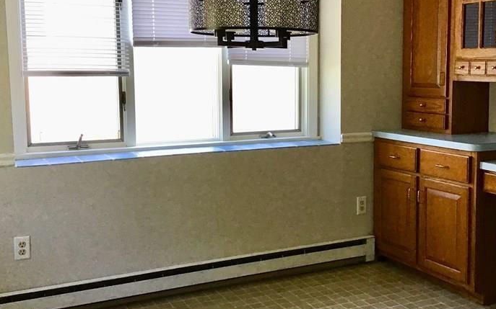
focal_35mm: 49
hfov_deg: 41.0
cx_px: 277
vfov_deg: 26.3
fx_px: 662
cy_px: 146
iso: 40
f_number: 2.4
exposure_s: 1/30
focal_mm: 3.3
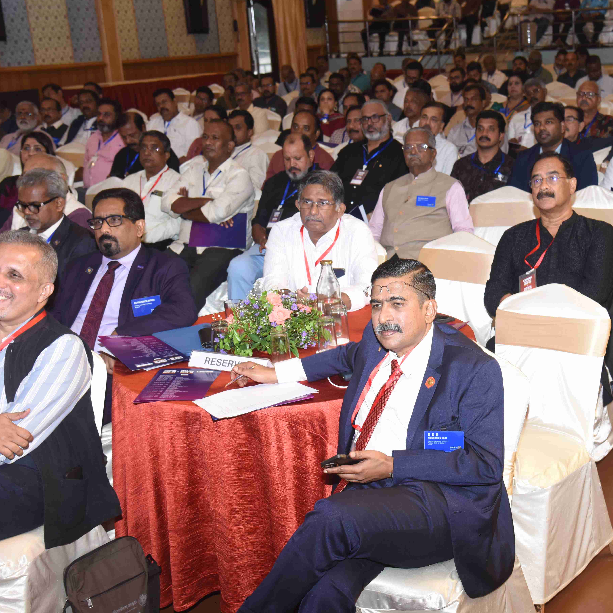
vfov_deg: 30.0
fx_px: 1142
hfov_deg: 29.8
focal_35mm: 57
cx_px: 417
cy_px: 310
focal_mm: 44
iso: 800
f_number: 6.3
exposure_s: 1/80
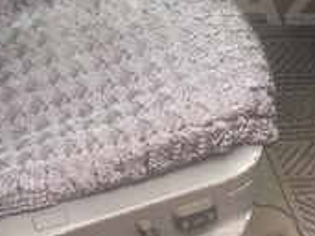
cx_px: 138
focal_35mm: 112
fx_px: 1018
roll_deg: -4.0
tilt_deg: -35.2
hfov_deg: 17.6
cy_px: -3
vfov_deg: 13.0
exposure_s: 1/33
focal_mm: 4.15
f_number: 2.2
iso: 40
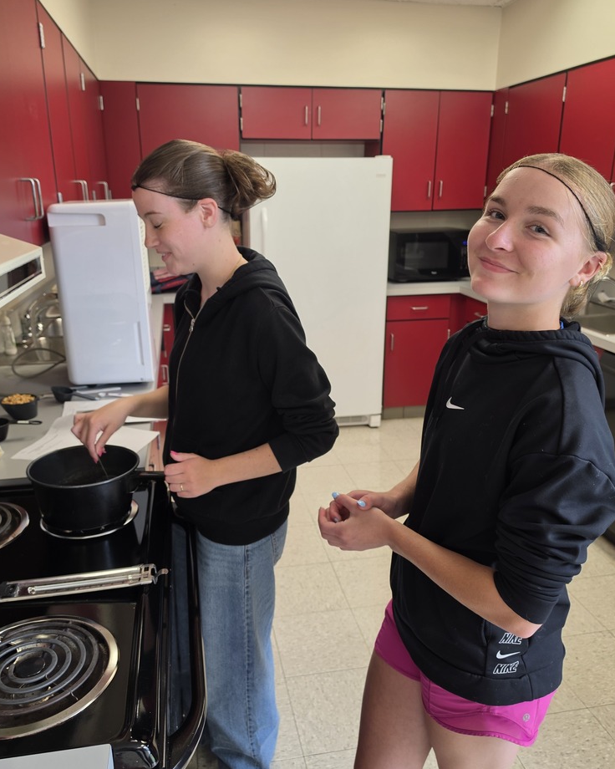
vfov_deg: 68.1
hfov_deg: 56.8
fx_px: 569
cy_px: 369
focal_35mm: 25
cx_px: 296
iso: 50
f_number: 1.4
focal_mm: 6.5
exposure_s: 1/120
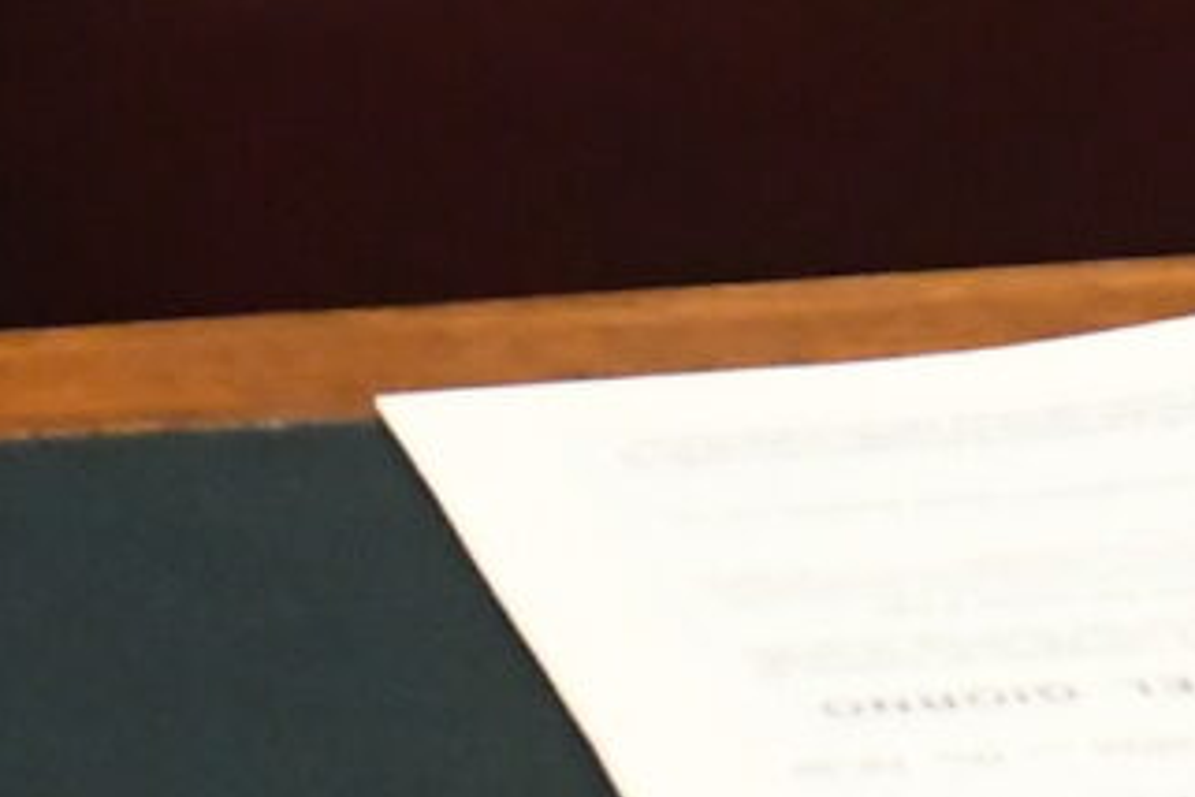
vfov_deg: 0.4
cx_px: 4732
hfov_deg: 0.6
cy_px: -1089
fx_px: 119092
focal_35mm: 3588
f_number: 3.5
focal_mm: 300
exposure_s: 1/200
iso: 4000
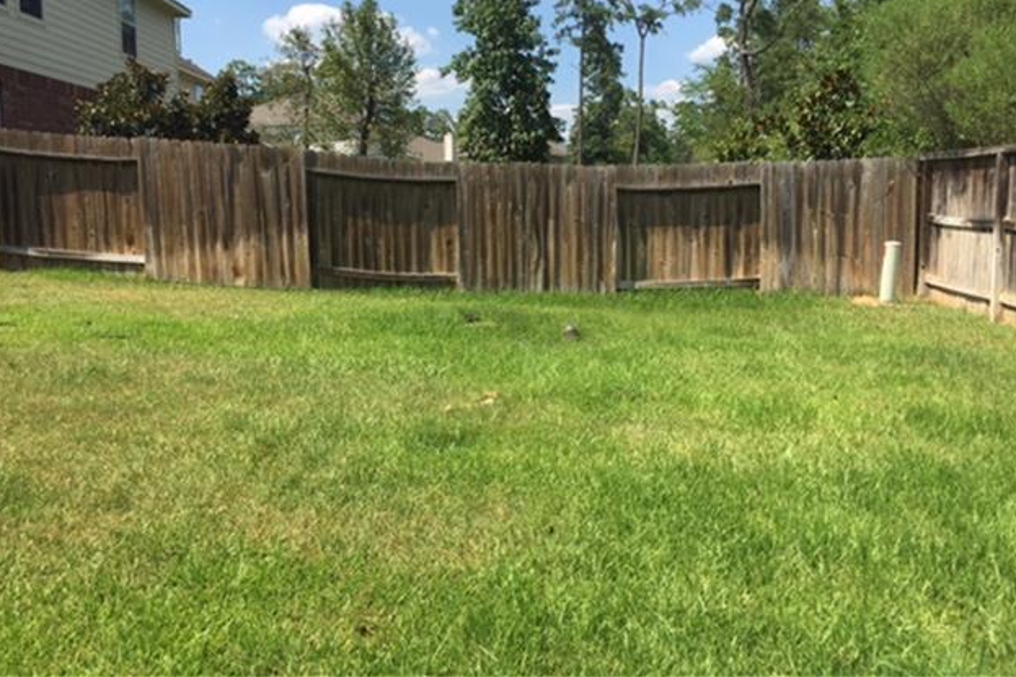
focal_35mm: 31
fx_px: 875
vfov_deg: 42.2
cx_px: 502
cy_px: 287
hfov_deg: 60.3
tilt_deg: -5.8
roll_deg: +0.0
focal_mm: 4.15
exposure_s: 1/1721
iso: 32
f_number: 2.2
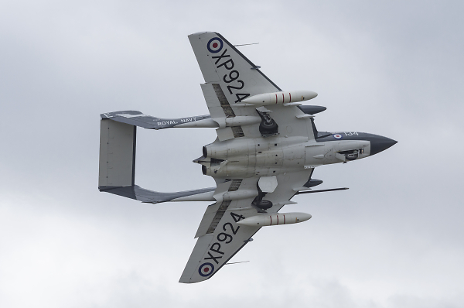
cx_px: 232
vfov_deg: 2.9
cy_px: 154
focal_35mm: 465
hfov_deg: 4.4
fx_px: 5984
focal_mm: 310
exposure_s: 1/1000
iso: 800
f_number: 9
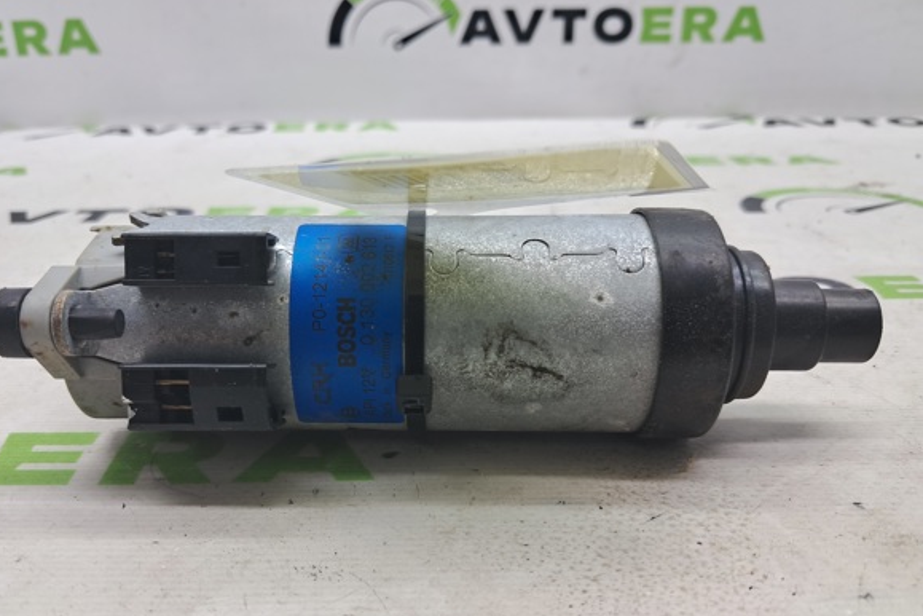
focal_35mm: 31
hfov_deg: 60.2
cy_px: 379
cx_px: 414
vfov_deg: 42.1
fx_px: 795
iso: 50
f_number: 1.8
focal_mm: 4
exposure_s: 1/50
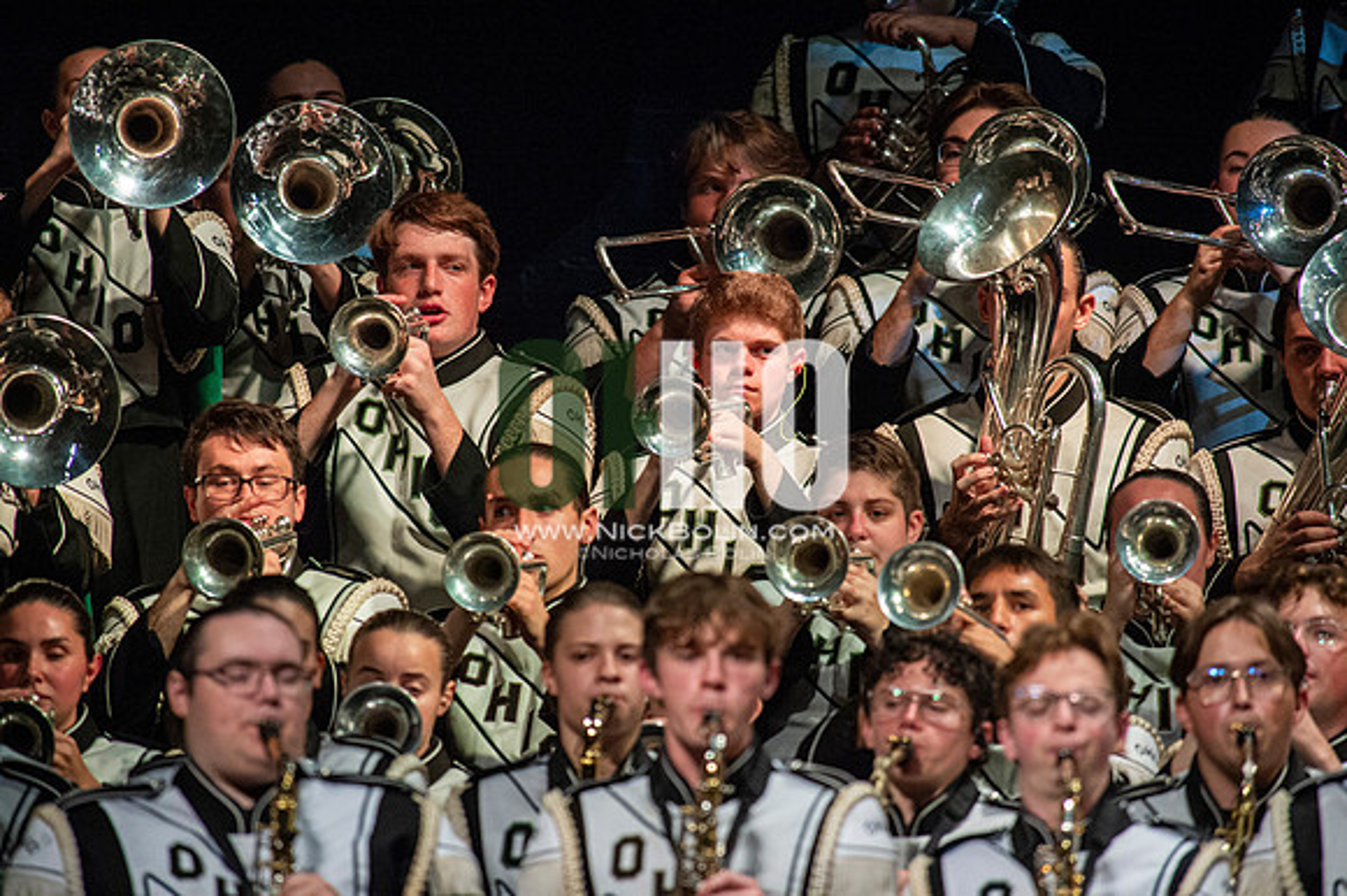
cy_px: 448
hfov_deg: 3.4
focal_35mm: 600
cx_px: 674
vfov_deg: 2.3
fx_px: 22436
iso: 5000
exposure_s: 1/400
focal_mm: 600
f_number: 5.6
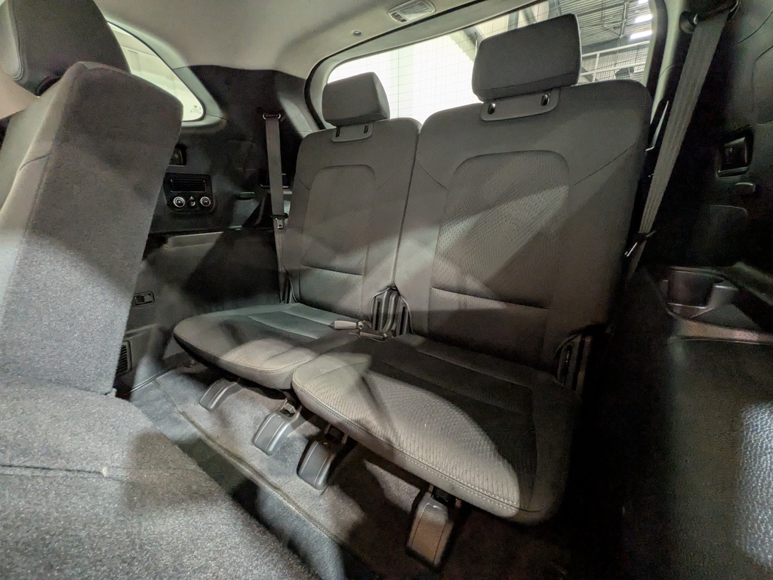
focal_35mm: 14
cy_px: 290
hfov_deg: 102.1
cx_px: 386
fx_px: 313
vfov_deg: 85.7
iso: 245
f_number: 2.2
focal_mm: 1.83
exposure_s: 1/15
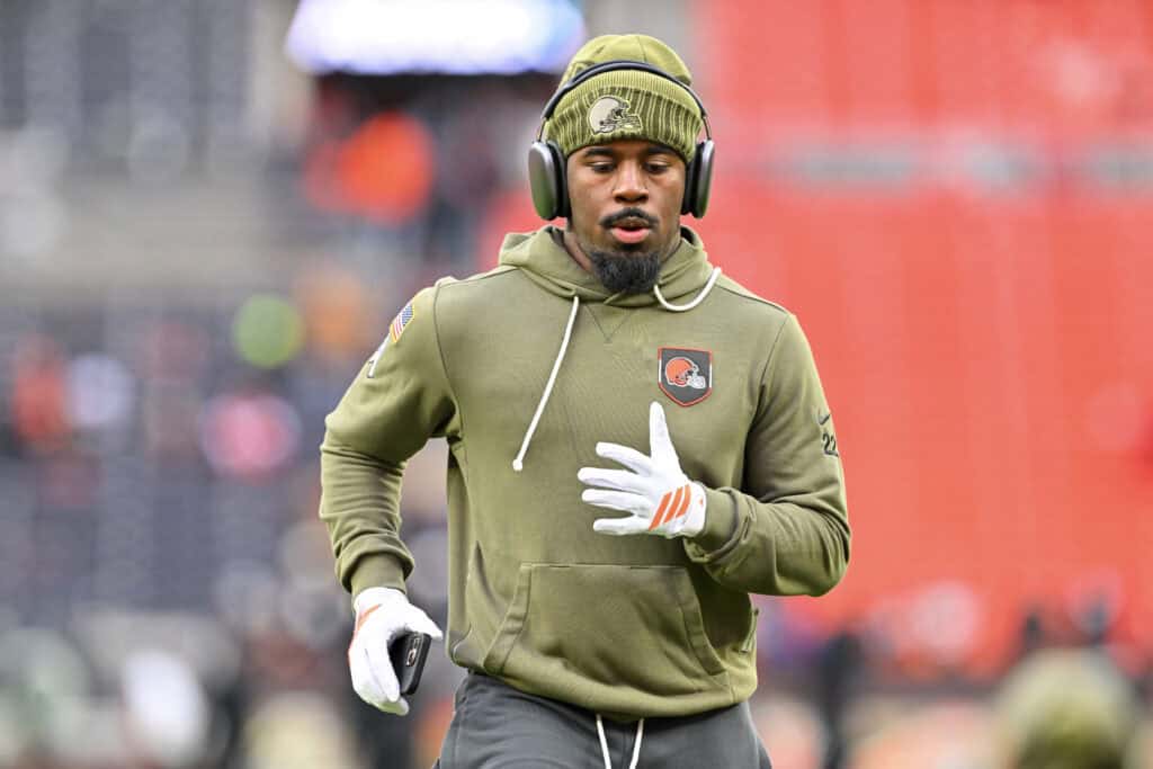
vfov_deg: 3.4
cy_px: 384
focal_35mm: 400
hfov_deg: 5.2
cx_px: 576
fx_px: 12812
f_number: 4
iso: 2500
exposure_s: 1/1600
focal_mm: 400
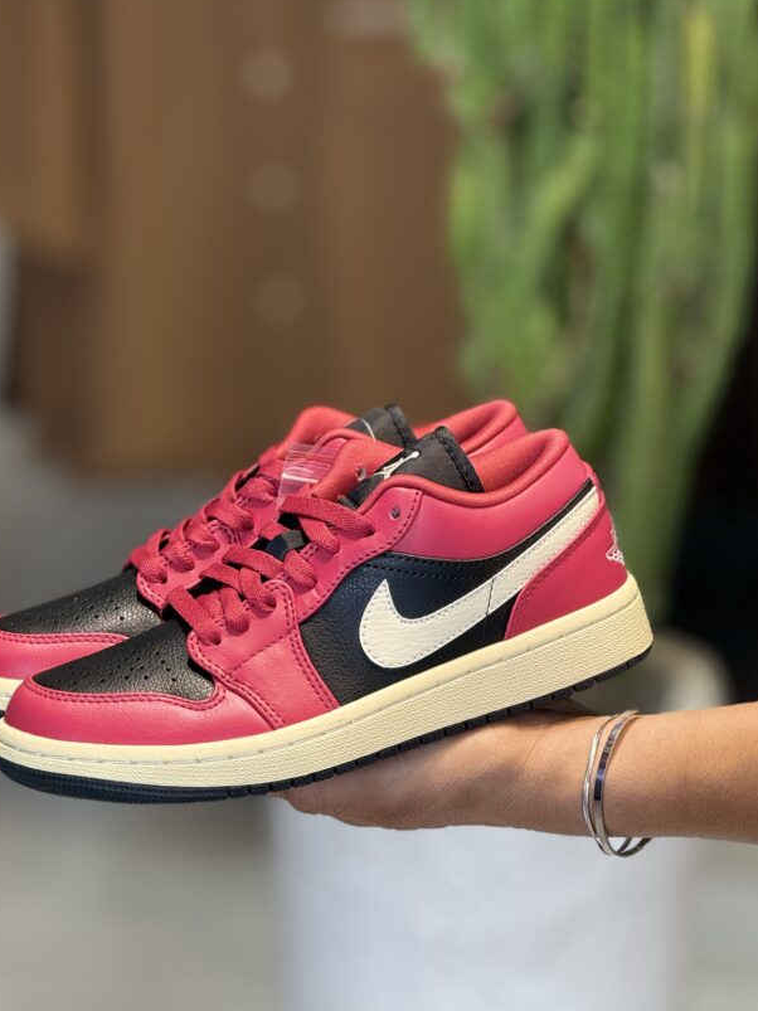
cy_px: 609
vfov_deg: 12.9
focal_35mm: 153
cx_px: 303
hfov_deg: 9.7
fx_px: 4468
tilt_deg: -15.1
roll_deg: -0.6
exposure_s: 1/100
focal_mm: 15.66
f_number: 2.8
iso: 100
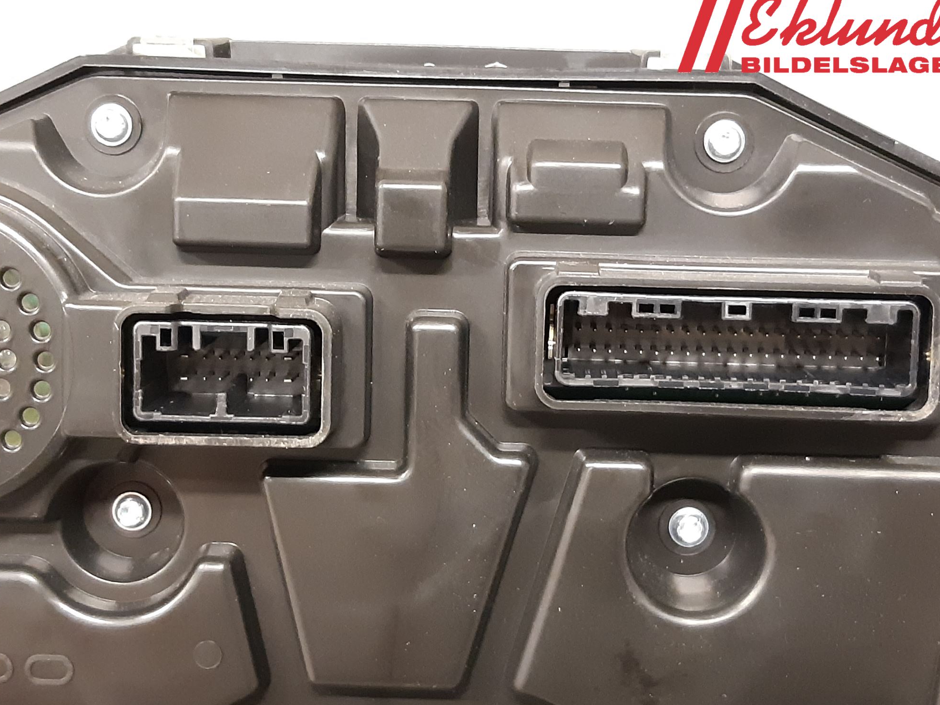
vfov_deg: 51.4
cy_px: 358
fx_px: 733
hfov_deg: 65.3
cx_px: 482
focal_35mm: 27
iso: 500
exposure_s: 1/25
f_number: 1.7
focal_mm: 3.93
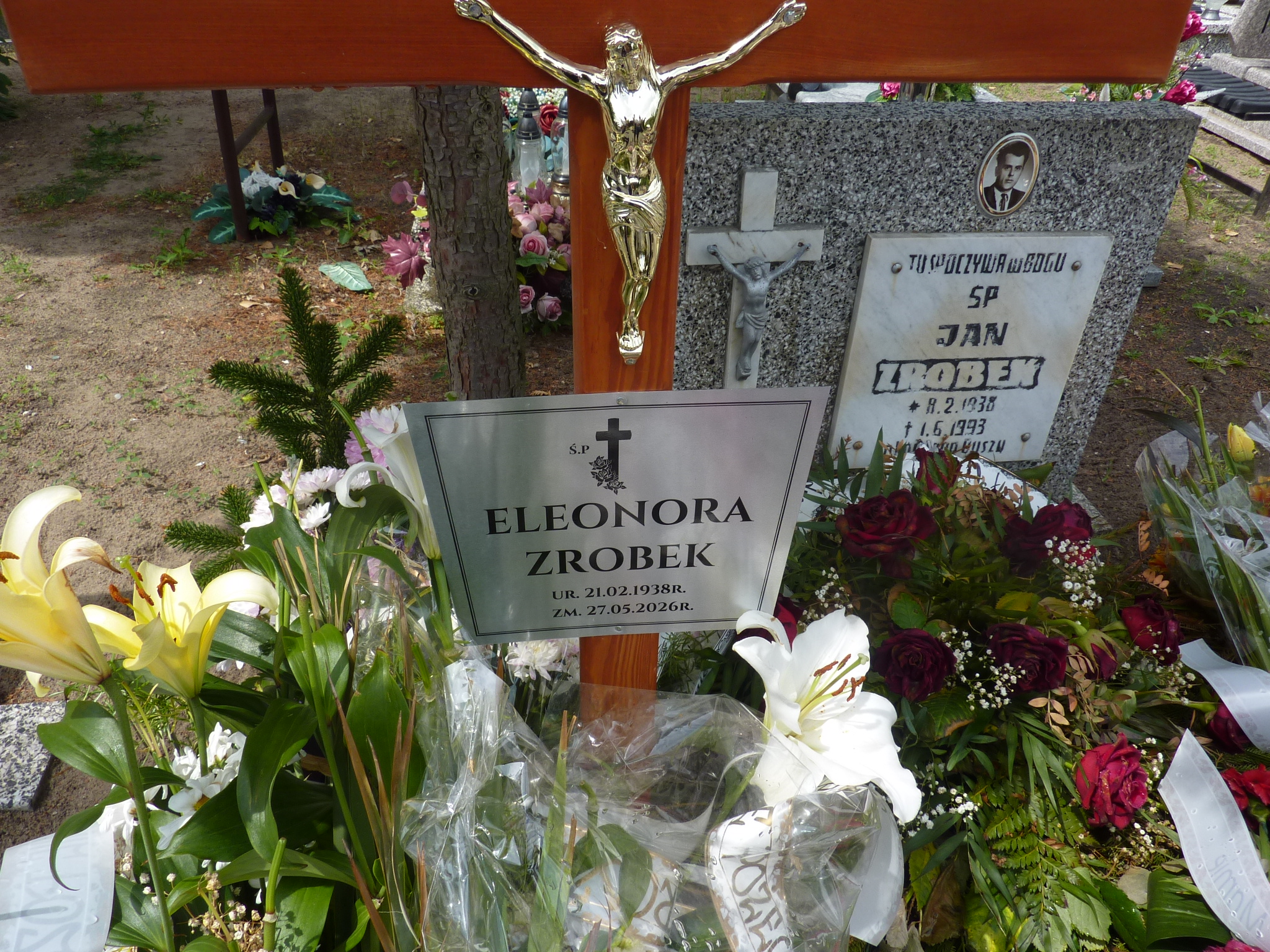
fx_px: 917
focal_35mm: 25
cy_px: 476
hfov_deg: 69.4
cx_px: 635
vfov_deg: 54.9
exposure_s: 1/400
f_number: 4
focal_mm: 4.1
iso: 80
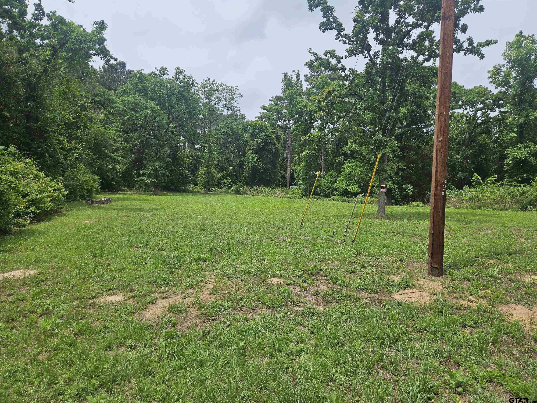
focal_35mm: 23
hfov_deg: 73.9
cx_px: 268
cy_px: 202
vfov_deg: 58.9
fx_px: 357
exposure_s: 1/2531
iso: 25
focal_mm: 5.4
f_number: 1.8
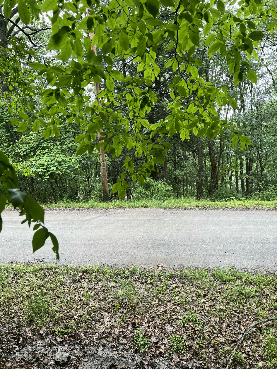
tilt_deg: -7.8
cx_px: 138
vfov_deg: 67.3
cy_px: 184
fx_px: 277
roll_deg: +4.4
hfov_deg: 53.1
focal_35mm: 26
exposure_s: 1/148
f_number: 1.5
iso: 32
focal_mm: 5.7
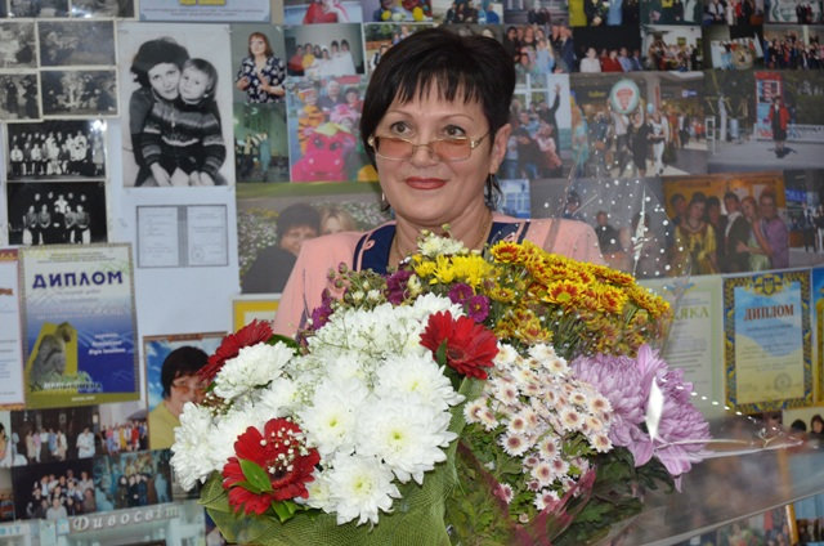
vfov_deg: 20.5
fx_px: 1508
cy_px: 273
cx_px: 412
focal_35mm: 66
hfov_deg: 30.6
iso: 1250
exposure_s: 1/60
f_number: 5.6
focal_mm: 44
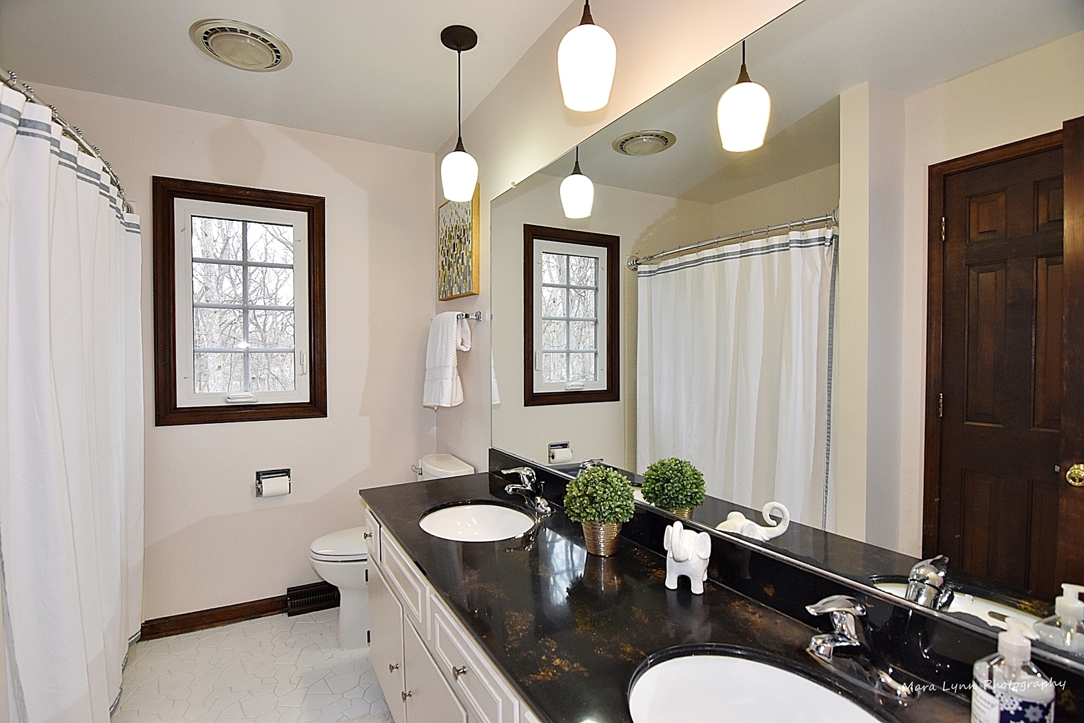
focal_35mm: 16
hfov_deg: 95.0
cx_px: 542
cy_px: 362
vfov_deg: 72.1
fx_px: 497
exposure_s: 1/90
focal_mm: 11
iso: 800
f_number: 4.8
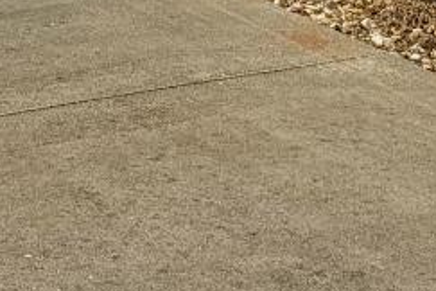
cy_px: -671
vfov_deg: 7.5
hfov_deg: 13.3
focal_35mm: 154
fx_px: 1865
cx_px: 197
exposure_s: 1/7353
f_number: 1.78
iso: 80
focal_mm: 6.76
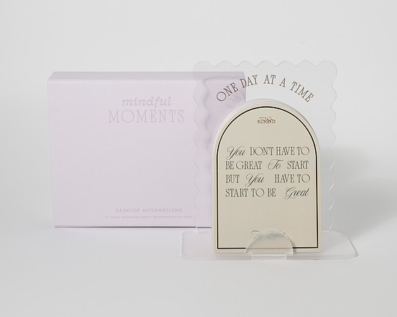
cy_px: 154
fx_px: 798
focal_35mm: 68
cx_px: 209
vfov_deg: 22.5
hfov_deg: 27.9
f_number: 9
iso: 200
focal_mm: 50
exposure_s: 1/200
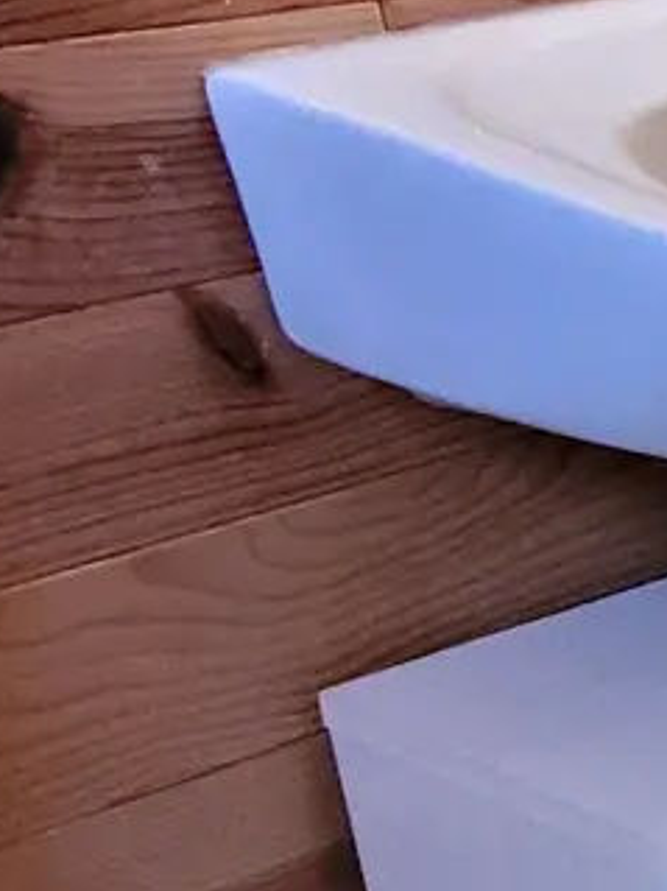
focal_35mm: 87
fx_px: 2237
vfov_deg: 22.5
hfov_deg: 11.1
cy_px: 476
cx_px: 1990
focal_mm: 1.74
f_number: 2.2
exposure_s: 1/33
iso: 500
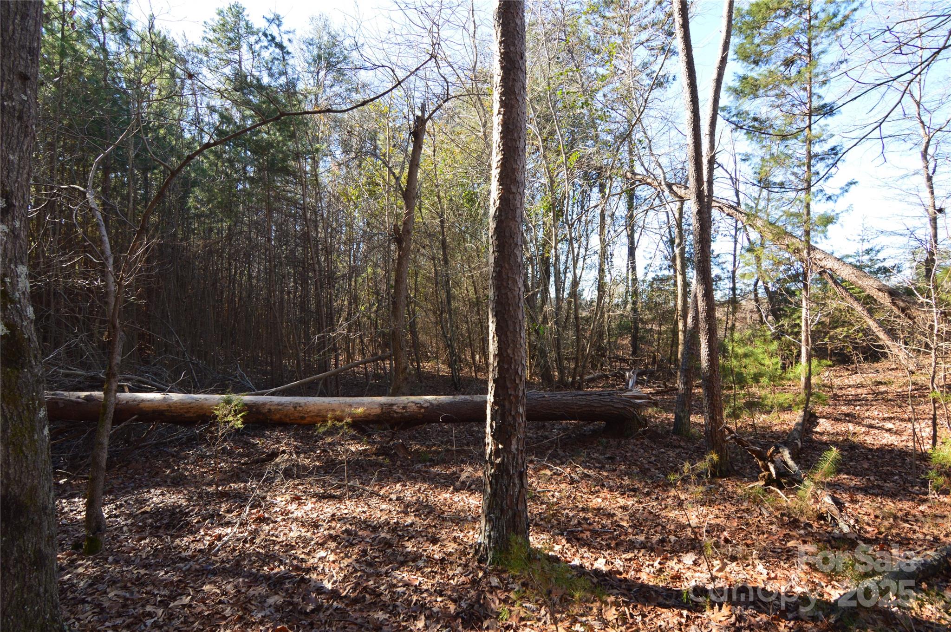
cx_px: 476
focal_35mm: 16
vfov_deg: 71.9
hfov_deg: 95.0
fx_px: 435
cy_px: 316
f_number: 9
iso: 400
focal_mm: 11
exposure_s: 1/80
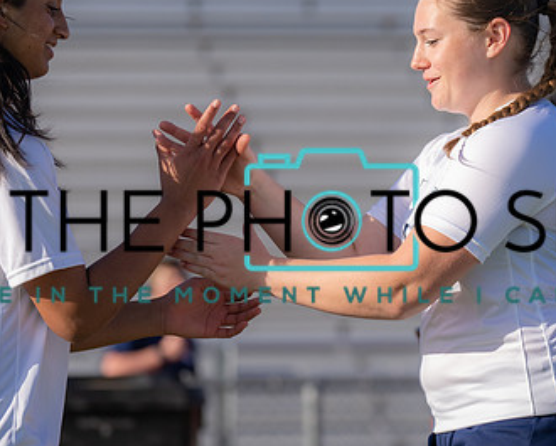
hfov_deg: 8.0
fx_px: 3972
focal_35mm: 241
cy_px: 206
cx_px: 417
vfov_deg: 6.4
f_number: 2.8
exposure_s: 1/3200
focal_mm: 115
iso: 200
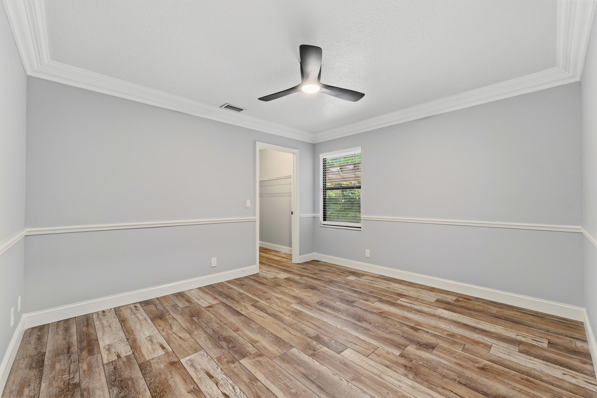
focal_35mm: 14
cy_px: 199
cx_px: 298
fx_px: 232
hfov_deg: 104.3
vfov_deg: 81.2
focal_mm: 14
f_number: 9
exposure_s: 2.5
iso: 250
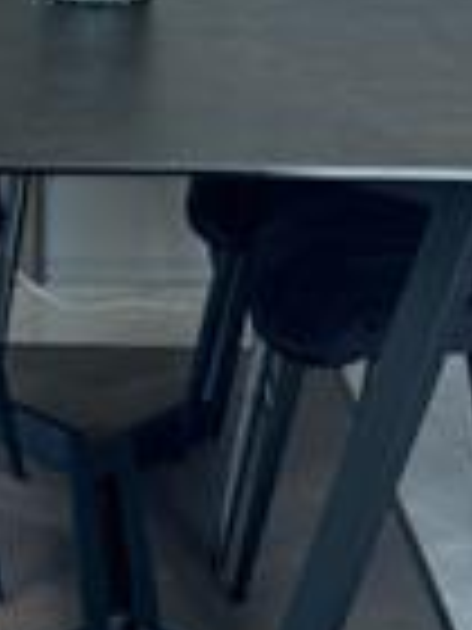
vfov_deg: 11.4
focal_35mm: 173
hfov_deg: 8.3
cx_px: -310
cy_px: 99
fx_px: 3145
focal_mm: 6.86
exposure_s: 1/64
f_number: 1.78
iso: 125
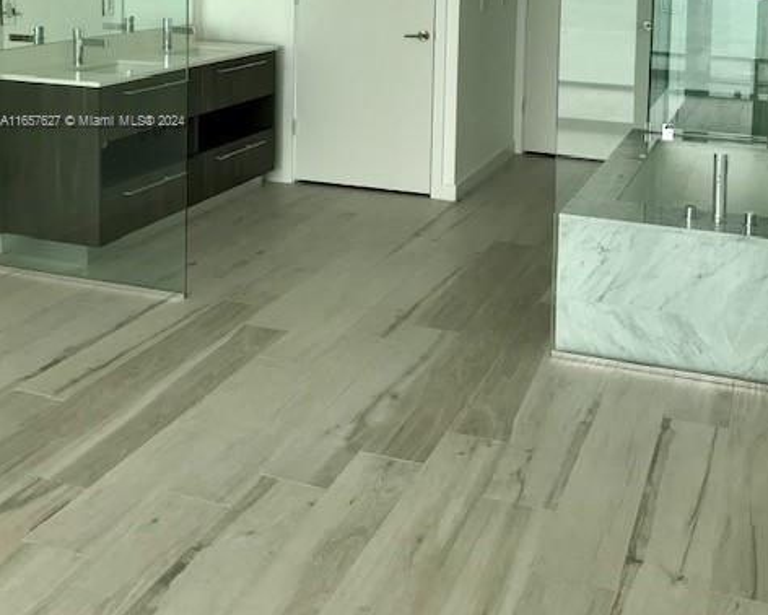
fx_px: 841
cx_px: 388
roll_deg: +0.2
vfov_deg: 38.6
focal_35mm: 37
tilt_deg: -5.4
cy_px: 122
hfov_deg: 49.1
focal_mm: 3.99
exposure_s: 1/120
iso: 25
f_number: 1.8
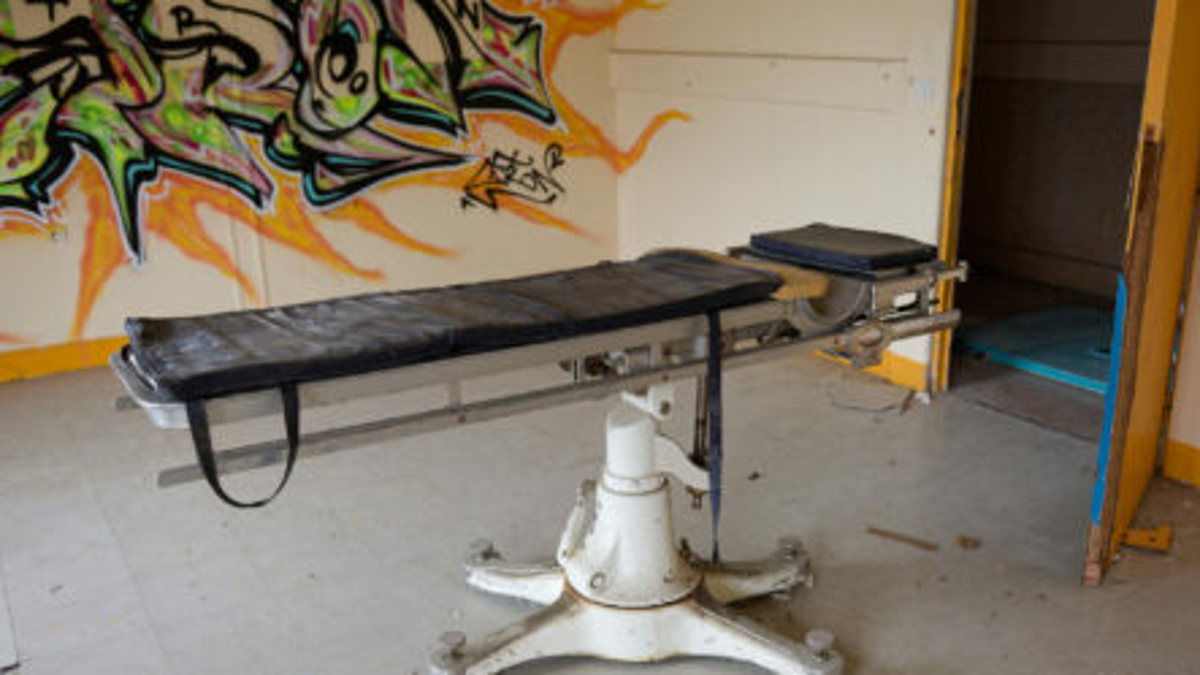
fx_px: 1082
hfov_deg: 58.0
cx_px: 597
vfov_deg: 34.6
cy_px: 363
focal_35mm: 34
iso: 1250
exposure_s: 1/60
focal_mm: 32
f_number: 3.5
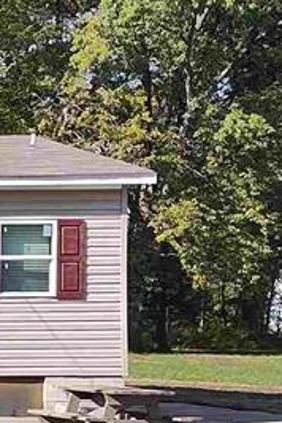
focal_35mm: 129
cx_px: -610
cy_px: 320
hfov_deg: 8.6
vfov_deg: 15.8
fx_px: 1516
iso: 100
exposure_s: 1/1672
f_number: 1.88
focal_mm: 5.56
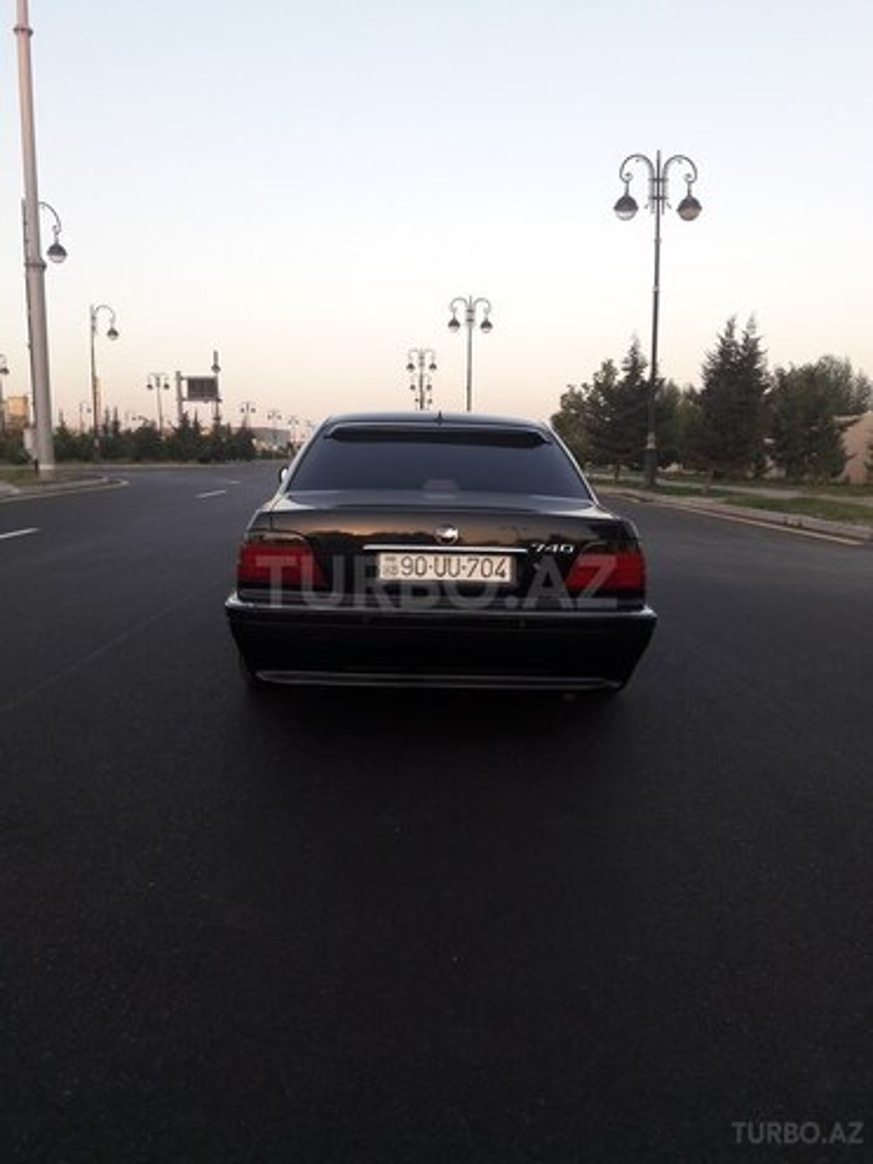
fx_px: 942
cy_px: 582
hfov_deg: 49.7
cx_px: 436
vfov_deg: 63.4
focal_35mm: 28
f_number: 1.9
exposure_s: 1/155
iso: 40
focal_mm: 3.7
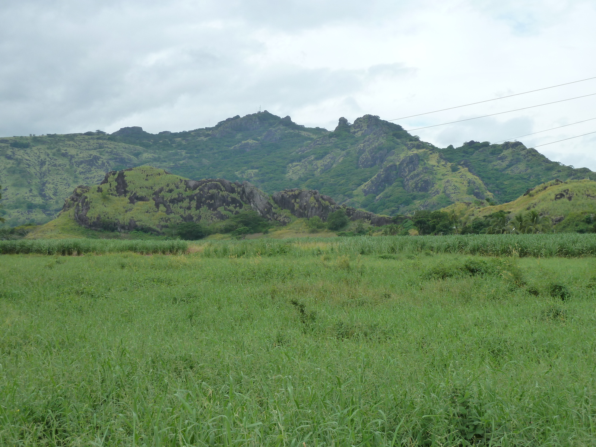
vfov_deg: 28.0
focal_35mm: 52
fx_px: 895
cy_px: 224
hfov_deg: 36.8
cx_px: 298
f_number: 3.8
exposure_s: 1/500
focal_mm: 8.5
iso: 125
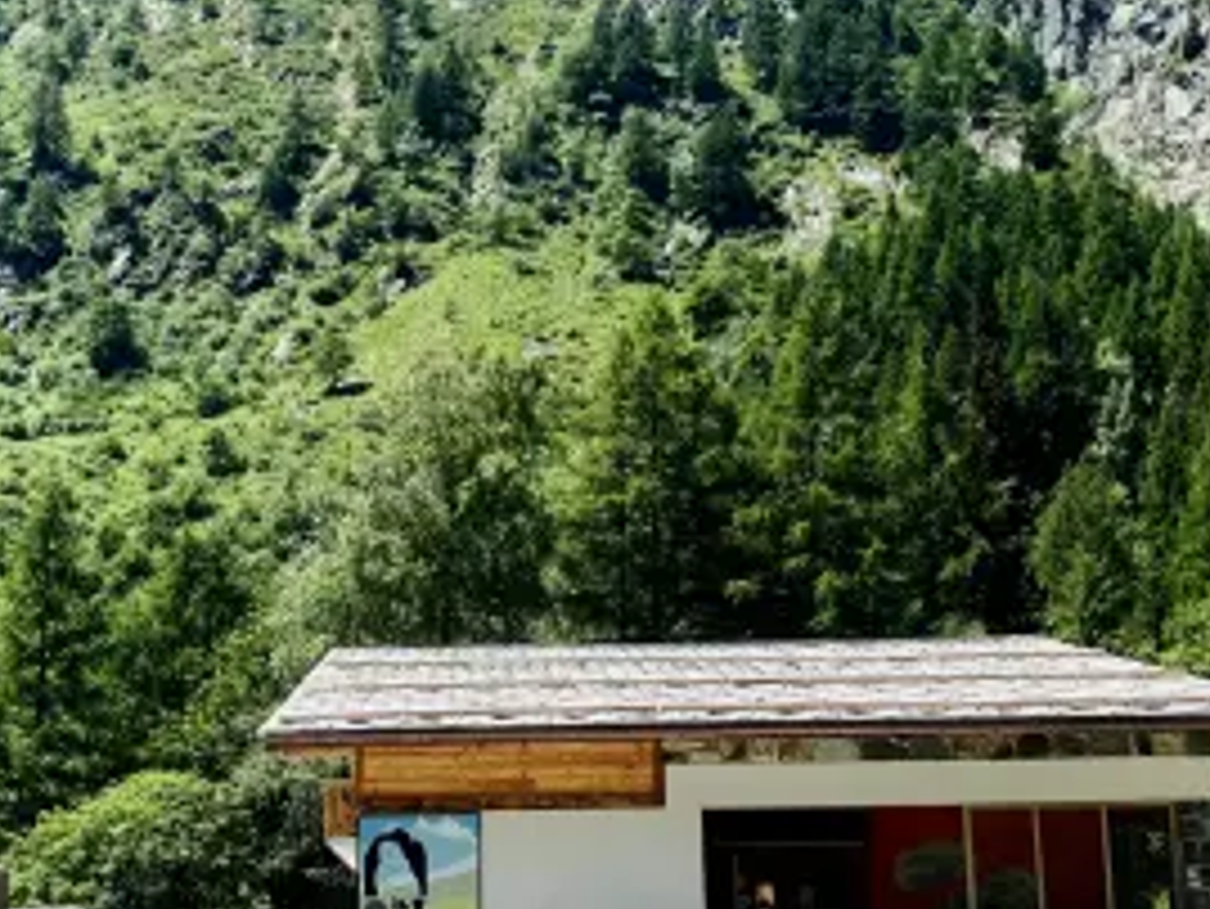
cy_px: 626
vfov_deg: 25.1
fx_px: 2028
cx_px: 540
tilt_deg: +10.7
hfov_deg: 33.2
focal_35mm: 58
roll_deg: +0.2
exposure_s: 1/1653
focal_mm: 4.25
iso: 32
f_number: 1.8
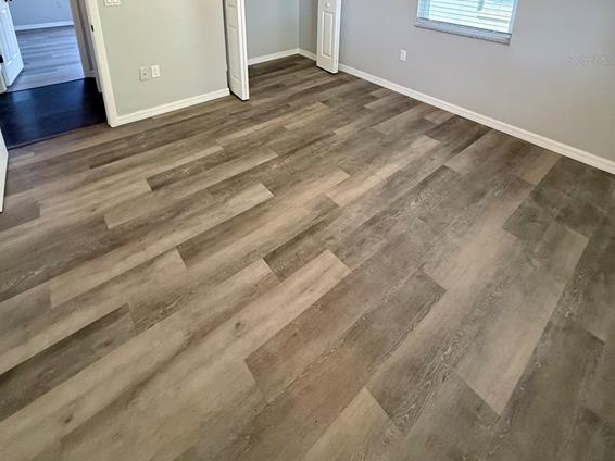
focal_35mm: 19
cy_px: 60
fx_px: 337
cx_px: 303
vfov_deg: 60.0
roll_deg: -1.7
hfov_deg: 84.7
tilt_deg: -15.0
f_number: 2.2
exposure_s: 1/120
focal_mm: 2.22
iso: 250
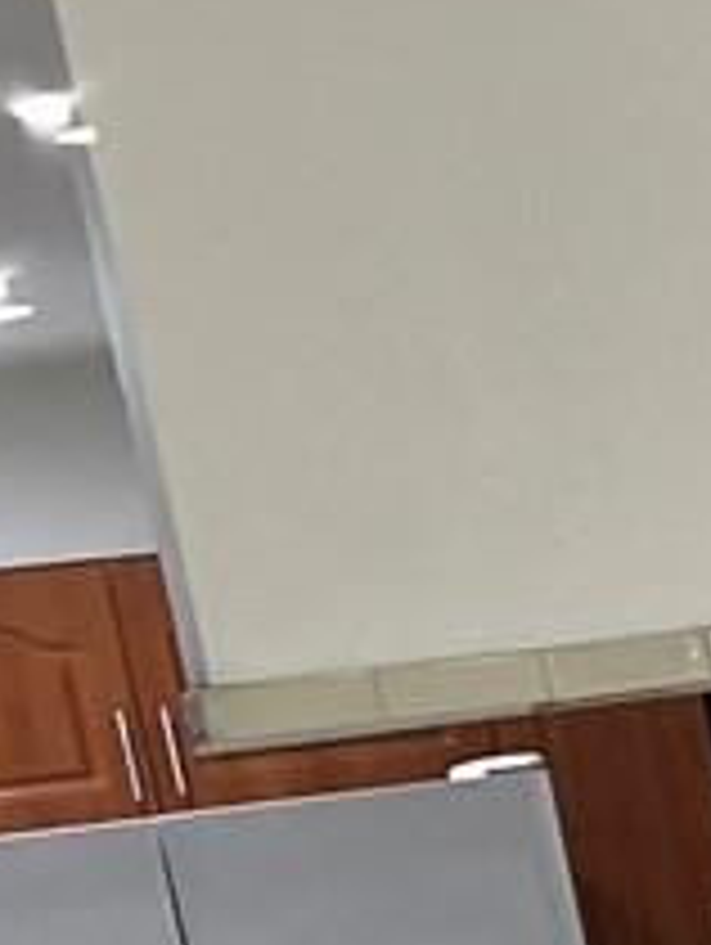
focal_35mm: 198
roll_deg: +8.4
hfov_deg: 6.2
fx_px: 5411
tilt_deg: -10.1
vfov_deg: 9.6
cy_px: 1557
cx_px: 2822
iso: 100
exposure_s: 1/120
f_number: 1.5
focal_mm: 5.7
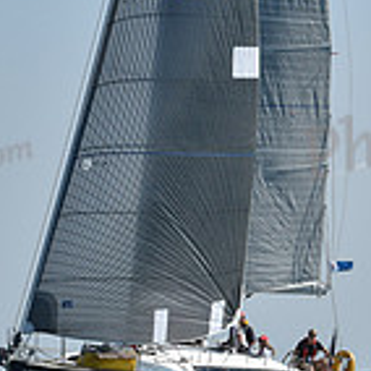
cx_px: 169
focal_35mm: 388
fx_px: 4705
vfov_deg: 4.5
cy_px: 16
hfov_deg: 4.5
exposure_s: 1/1600
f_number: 8
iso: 250
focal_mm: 112
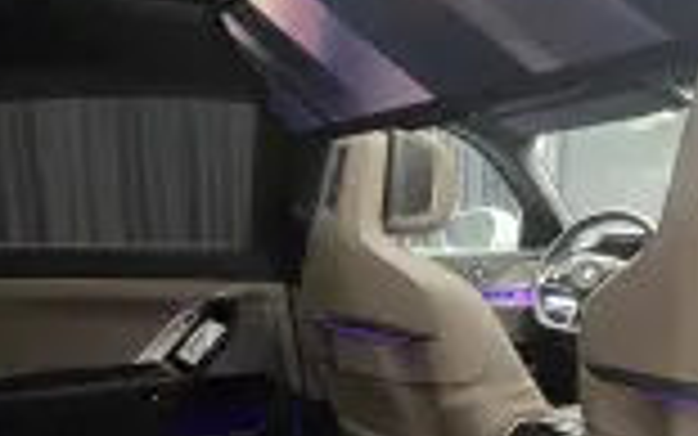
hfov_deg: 59.5
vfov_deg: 36.9
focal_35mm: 32
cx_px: 320
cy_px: 396
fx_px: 609
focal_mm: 2.2
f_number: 2.2
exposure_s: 1/49.1
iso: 1250
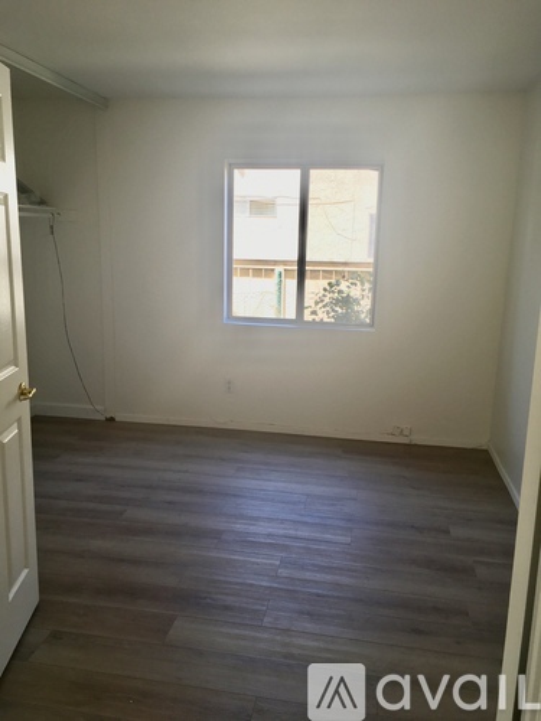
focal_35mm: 29
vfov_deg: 61.7
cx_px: 270
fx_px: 604
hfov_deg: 48.2
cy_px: 360
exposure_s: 1/60
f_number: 2.2
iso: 25
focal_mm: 4.15
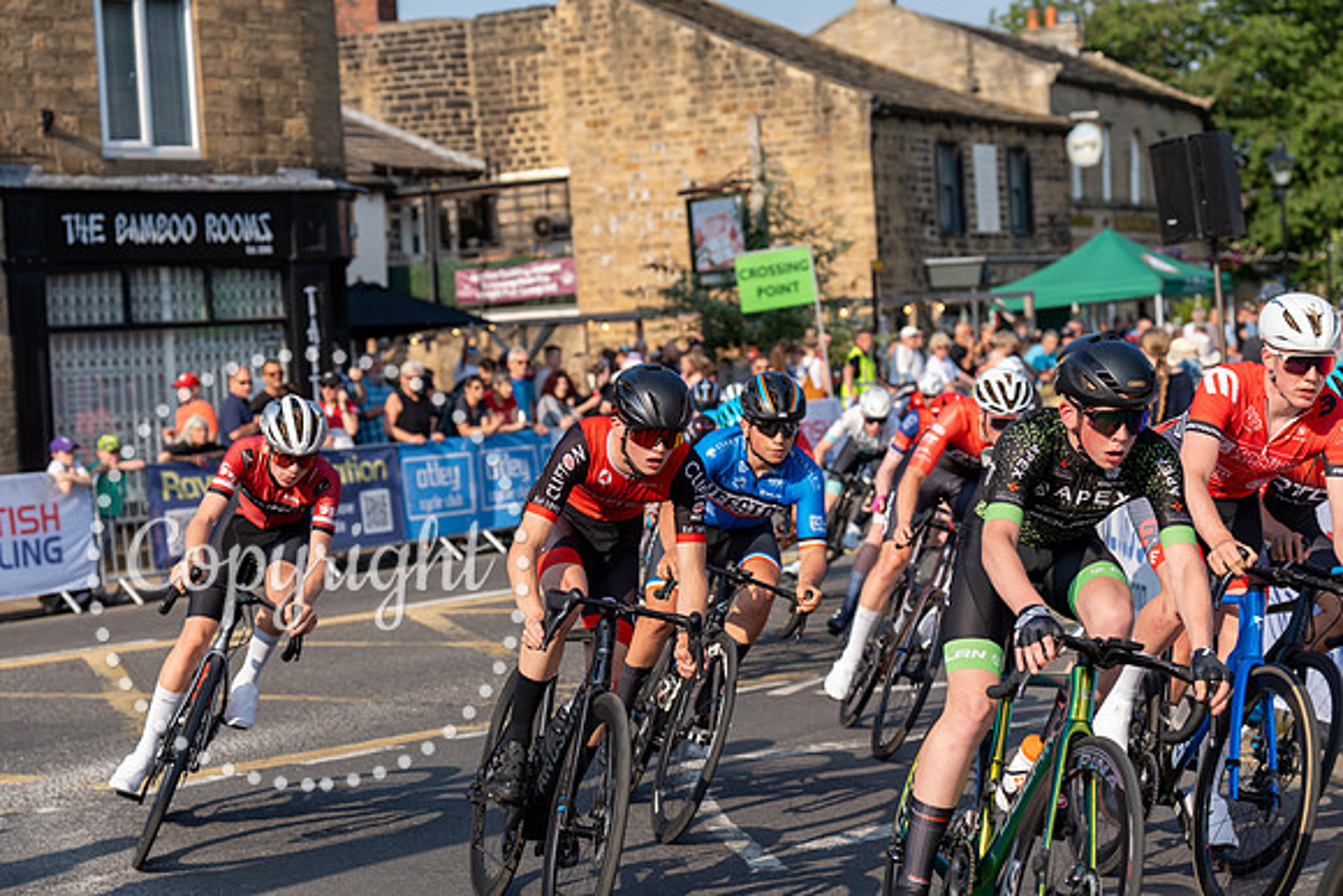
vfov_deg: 18.2
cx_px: 672
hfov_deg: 27.0
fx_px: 2798
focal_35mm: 75
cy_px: 448
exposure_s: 1/1000
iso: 160
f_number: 4
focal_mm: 75
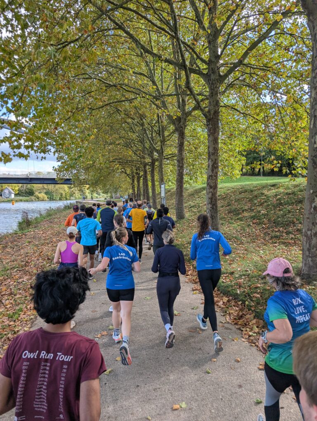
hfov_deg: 56.9
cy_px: 210
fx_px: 292
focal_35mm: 24
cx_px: 158
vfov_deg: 71.5
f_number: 1.68
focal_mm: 6.9
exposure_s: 1/349
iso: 19
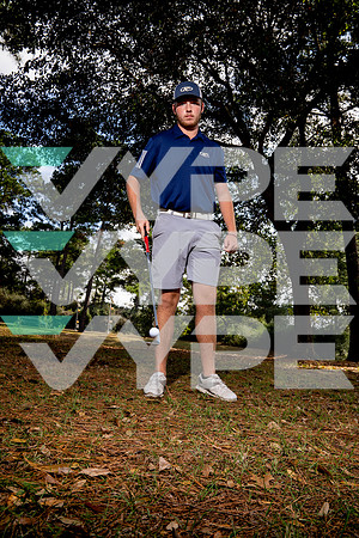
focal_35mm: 28
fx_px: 419
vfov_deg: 65.5
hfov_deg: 46.4
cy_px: 269
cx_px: 180
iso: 160
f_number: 8
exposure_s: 1/250
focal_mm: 28
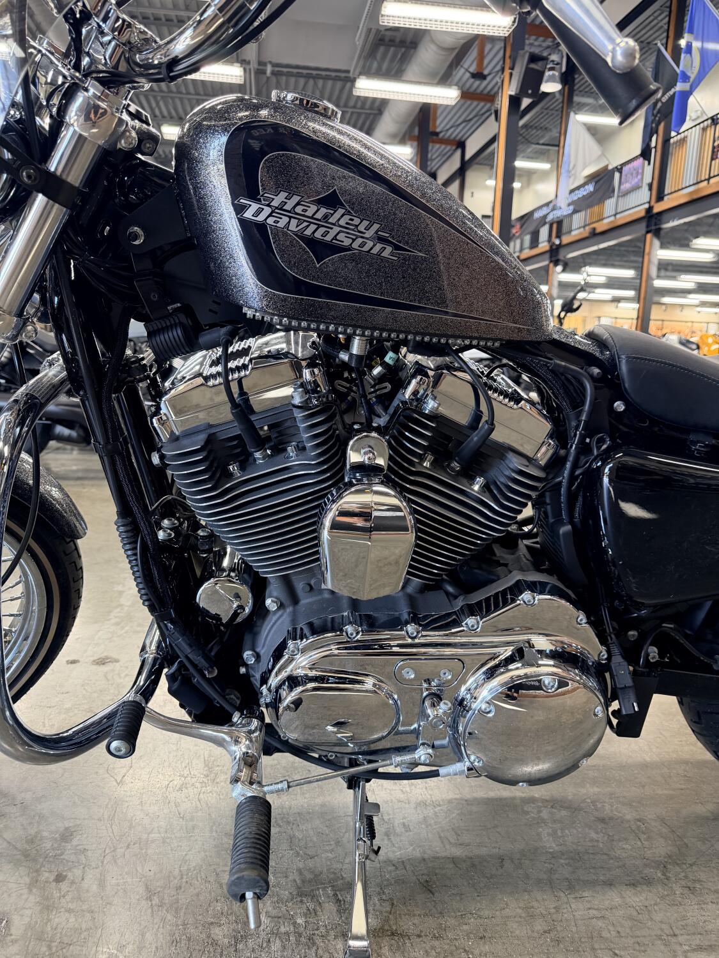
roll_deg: -1.9
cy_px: 479
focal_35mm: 24
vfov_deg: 71.6
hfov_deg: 56.8
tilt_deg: -10.7
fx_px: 665
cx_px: 360
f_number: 1.78
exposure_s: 1/60
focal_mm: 6.76
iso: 250
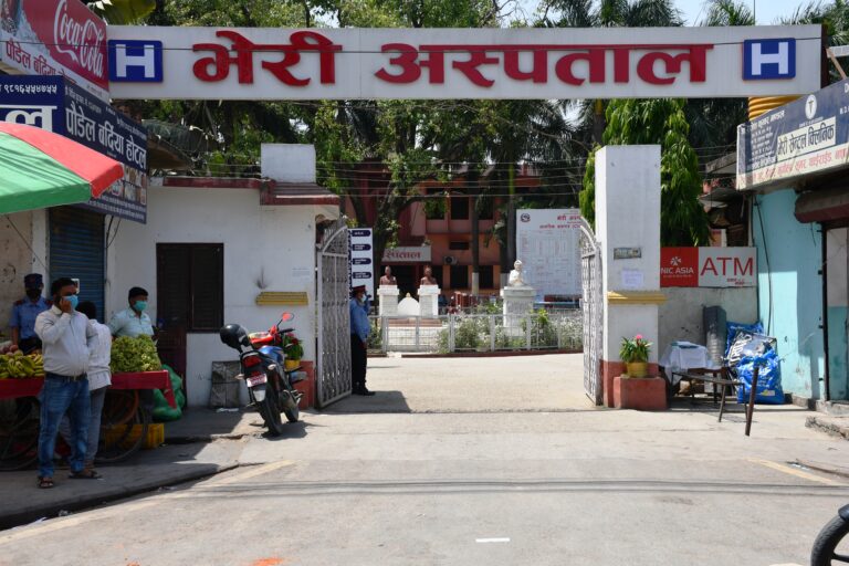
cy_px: 283
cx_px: 424
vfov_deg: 29.9
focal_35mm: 45
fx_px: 1061
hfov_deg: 43.6
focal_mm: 30
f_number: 8
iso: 100
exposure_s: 1/250
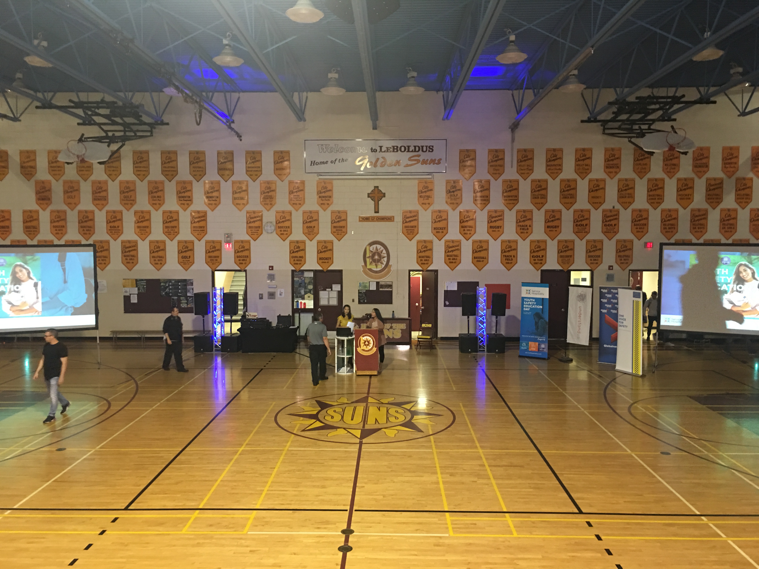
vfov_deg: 48.2
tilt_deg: -4.8
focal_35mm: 29
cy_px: 284
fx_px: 636
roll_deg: -0.5
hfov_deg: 61.7
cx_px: 380
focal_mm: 4.15
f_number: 2.2
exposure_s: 1/4
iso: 50
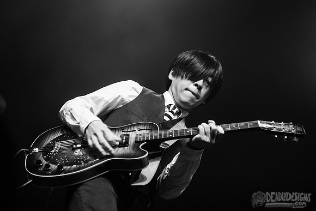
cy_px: 93
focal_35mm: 78
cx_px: 153
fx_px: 686
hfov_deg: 26.0
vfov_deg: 17.5
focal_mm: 70
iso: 2500
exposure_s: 1/250
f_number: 3.2
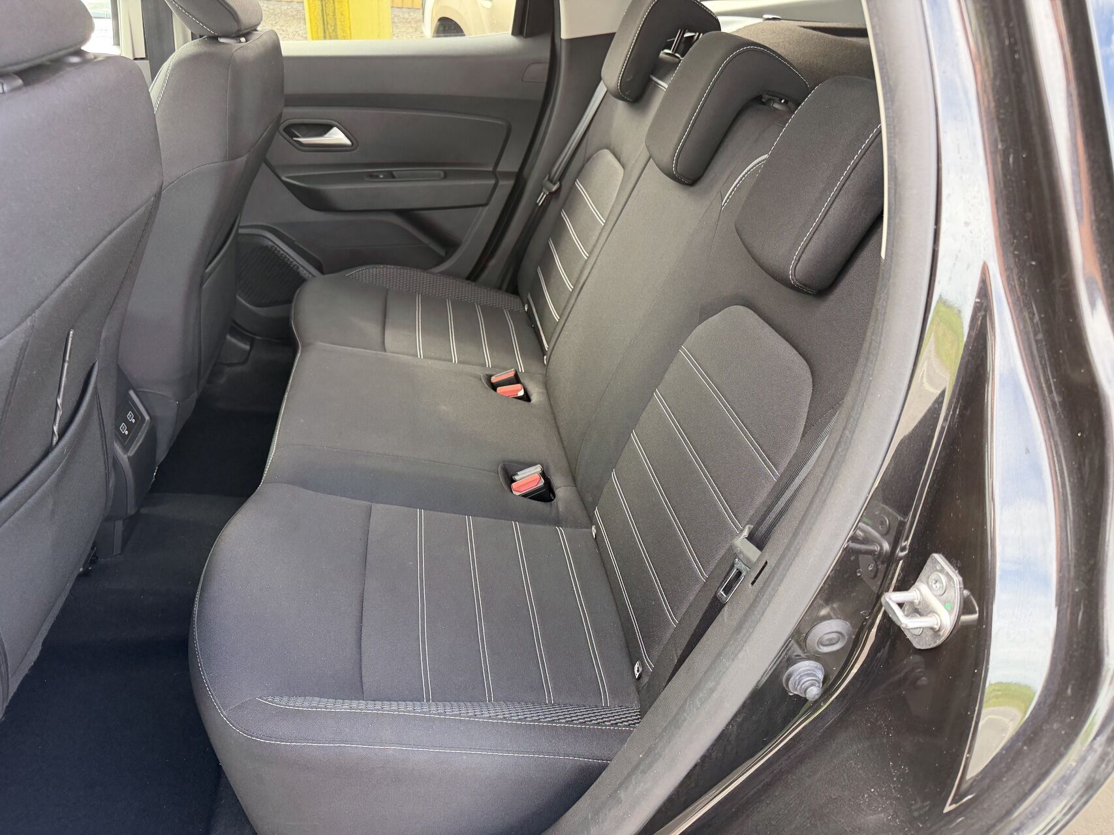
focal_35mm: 24
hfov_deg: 71.6
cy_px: 418
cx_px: 557
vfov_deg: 56.8
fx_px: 772
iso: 160
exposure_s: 1/121
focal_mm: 6.76
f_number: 1.78
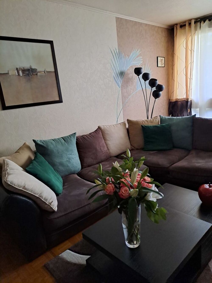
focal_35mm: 25
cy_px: 142
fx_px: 204
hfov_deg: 54.9
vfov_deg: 69.4
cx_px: 106
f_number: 1.8
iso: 320
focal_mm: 4.65
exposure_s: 1/33
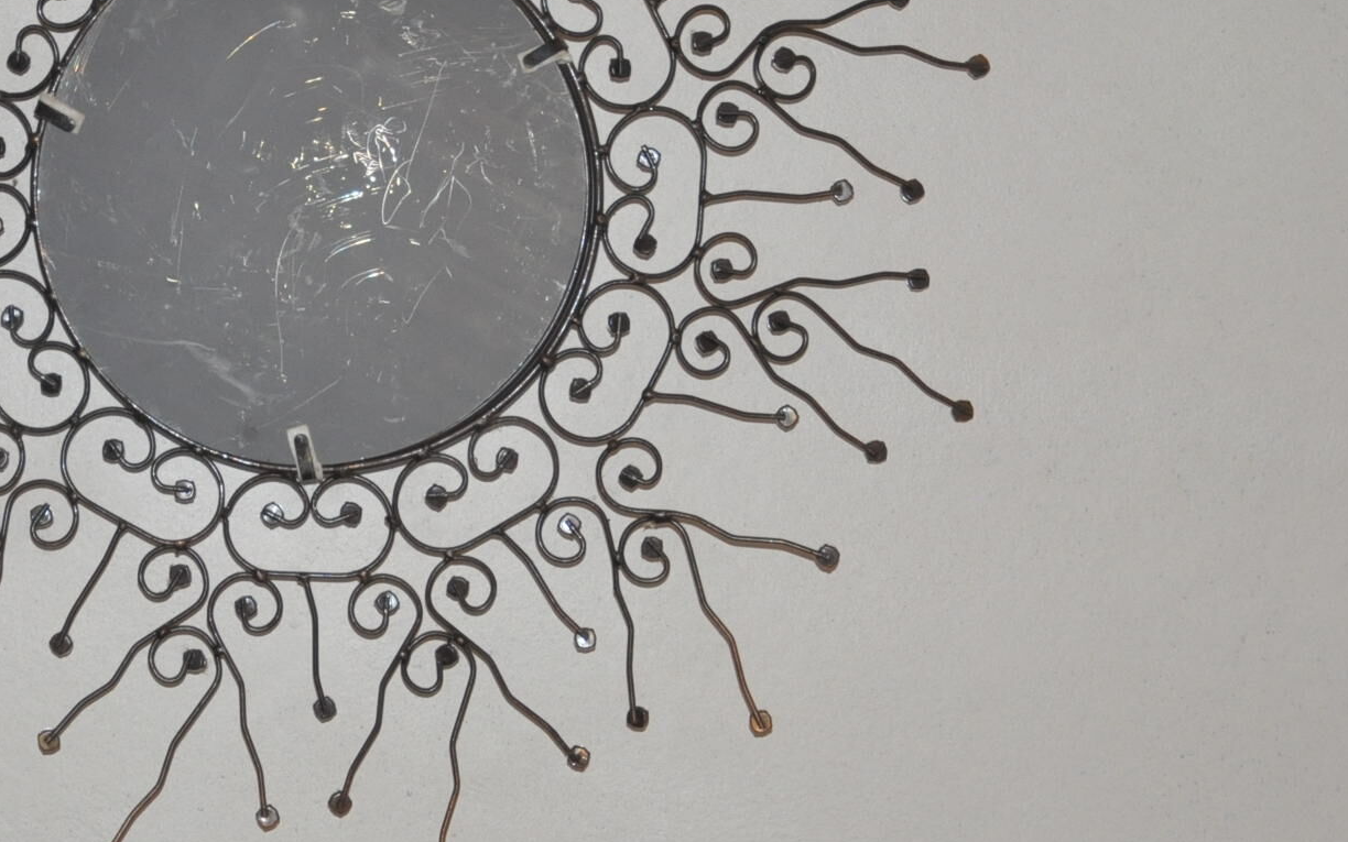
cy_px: 221
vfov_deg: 12.2
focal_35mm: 107
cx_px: 296
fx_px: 3931
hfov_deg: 19.3
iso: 800
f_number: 4.5
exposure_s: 1/60
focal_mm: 40
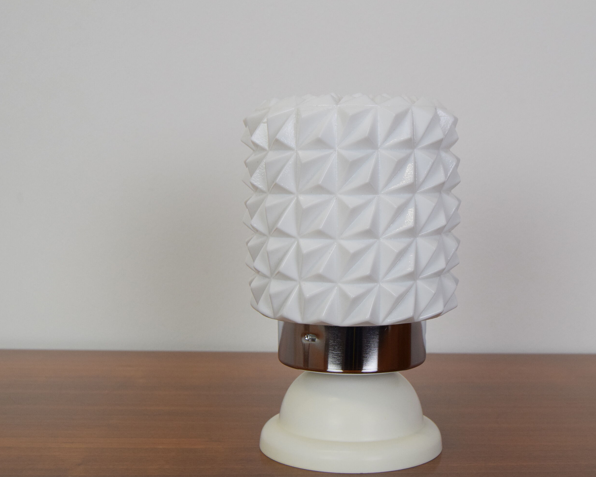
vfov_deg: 27.6
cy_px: 243
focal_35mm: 55
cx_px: 346
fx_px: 970
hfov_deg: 34.1
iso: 1600
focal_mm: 32
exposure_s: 1/320
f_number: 9
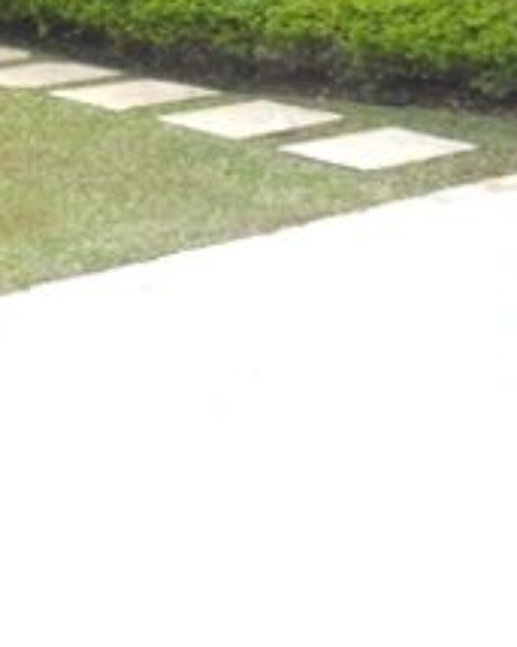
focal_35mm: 79
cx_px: -280
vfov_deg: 23.8
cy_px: 133
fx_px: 1512
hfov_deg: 17.3
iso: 80
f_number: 3.3
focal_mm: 4.9
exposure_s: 1/350
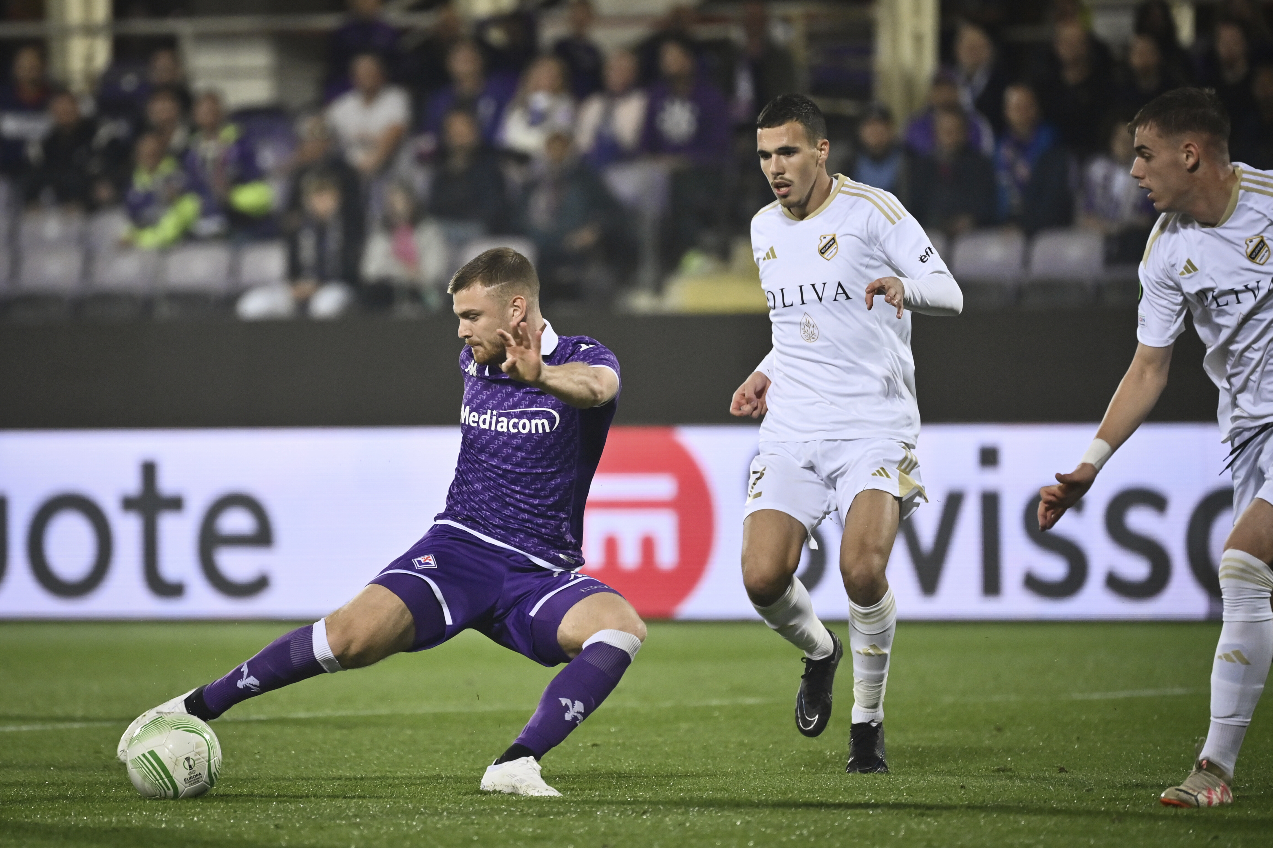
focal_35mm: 330
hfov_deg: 6.2
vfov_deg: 4.2
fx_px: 11668
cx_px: 636
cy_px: 424
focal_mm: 330
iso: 2000
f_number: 4
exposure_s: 1/2000
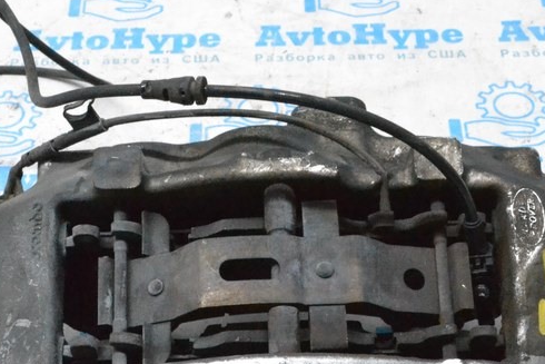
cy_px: 284
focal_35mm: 94
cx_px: 251
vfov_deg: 14.5
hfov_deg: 21.7
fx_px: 1423
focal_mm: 30
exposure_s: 1/125
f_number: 10
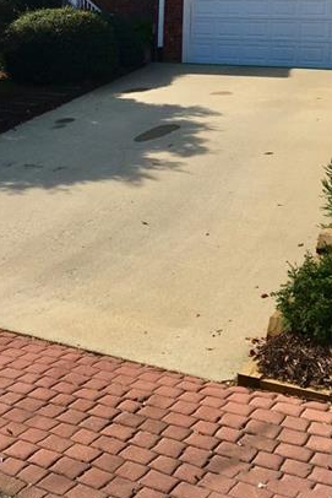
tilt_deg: +2.4
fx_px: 788
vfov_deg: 33.1
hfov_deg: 23.7
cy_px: 43
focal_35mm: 57
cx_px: 111
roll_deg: -2.6
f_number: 2.2
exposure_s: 1/1923
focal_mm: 4.15
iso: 25
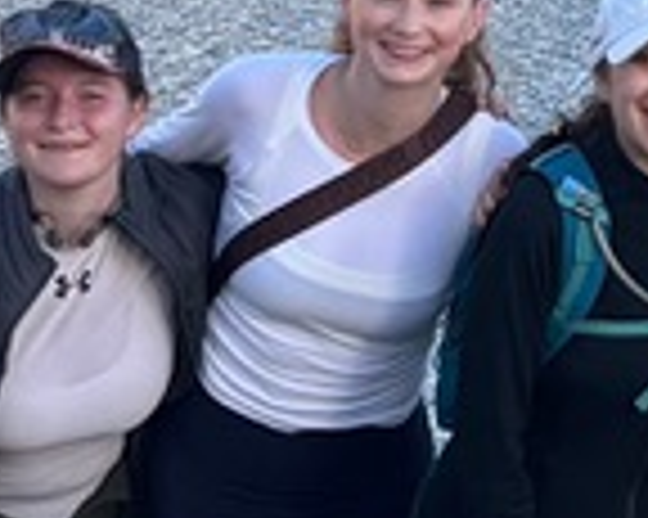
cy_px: -568
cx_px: 144
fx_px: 3450
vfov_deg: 8.1
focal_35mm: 180
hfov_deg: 10.7
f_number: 1.6
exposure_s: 1/495
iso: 50
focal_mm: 5.96
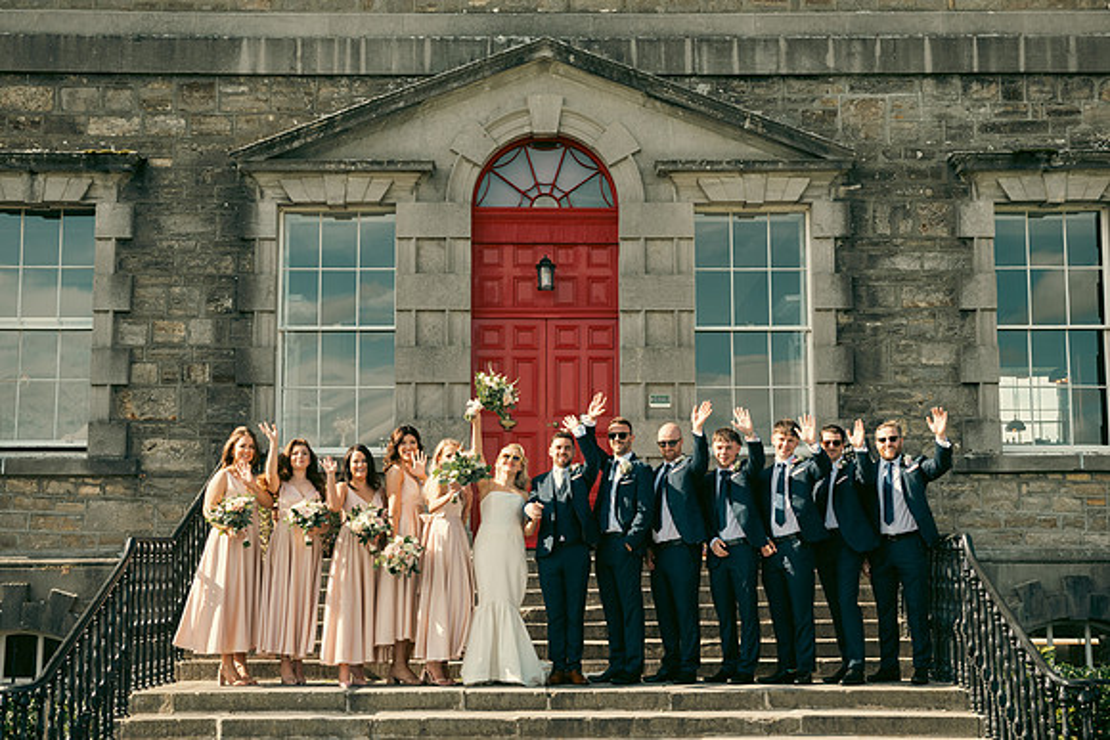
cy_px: 370
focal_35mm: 55
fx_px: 1696
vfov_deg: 24.6
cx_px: 555
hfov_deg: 36.2
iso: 160
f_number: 5.6
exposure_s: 1/320
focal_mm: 55
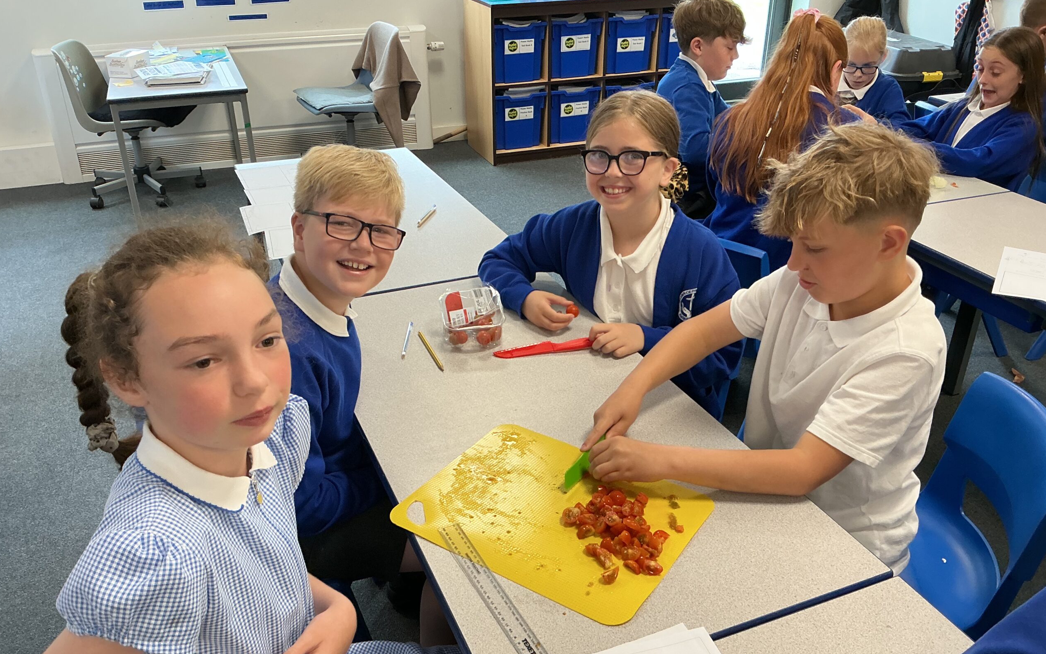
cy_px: 359
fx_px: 884
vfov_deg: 40.6
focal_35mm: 31
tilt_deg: -30.0
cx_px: 522
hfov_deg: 61.2
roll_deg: -0.1
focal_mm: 3
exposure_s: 1/60
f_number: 1.8
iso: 100
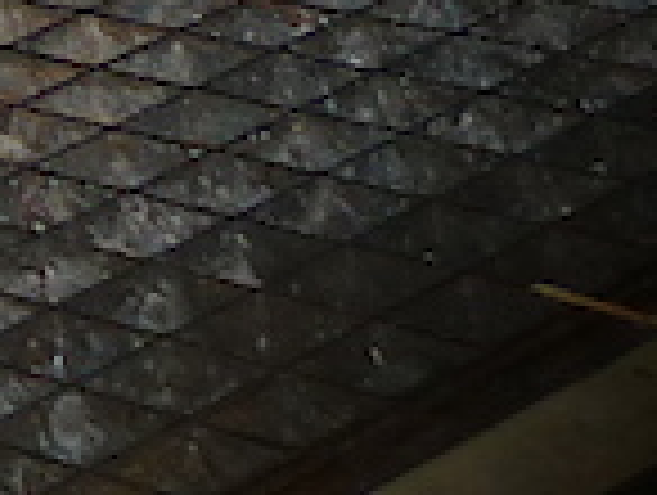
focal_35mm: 231
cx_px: -1548
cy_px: -1053
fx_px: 4392
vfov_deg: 5.9
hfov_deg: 7.2
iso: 80
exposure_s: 1/30
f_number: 2.8
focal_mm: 5.5
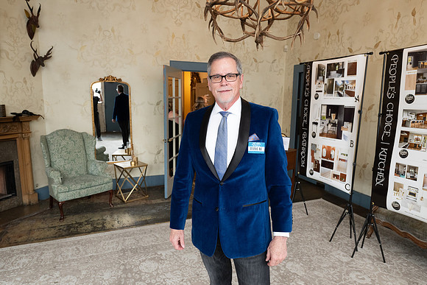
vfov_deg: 53.2
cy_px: 142
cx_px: 214
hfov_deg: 73.7
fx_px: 285
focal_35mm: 24
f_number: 5
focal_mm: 24
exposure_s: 1/80
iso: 2000
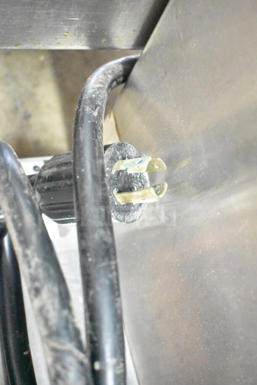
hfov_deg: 29.9
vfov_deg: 43.6
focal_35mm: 45
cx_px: 128
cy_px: 192
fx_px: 481
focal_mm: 30
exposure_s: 1/30
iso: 25600
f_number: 4.2
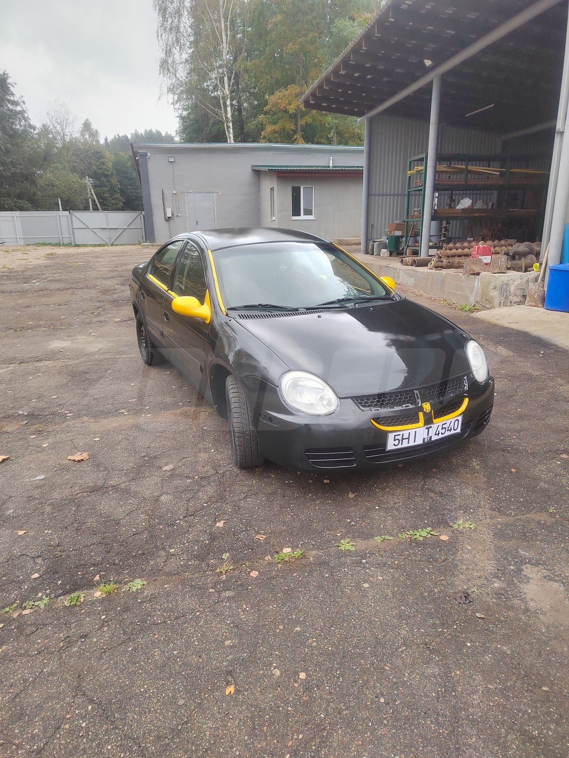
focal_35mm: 23
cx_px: 284
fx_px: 504
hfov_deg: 58.9
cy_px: 379
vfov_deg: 73.9
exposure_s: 1/100
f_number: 1.9
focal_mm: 5.52
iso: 102
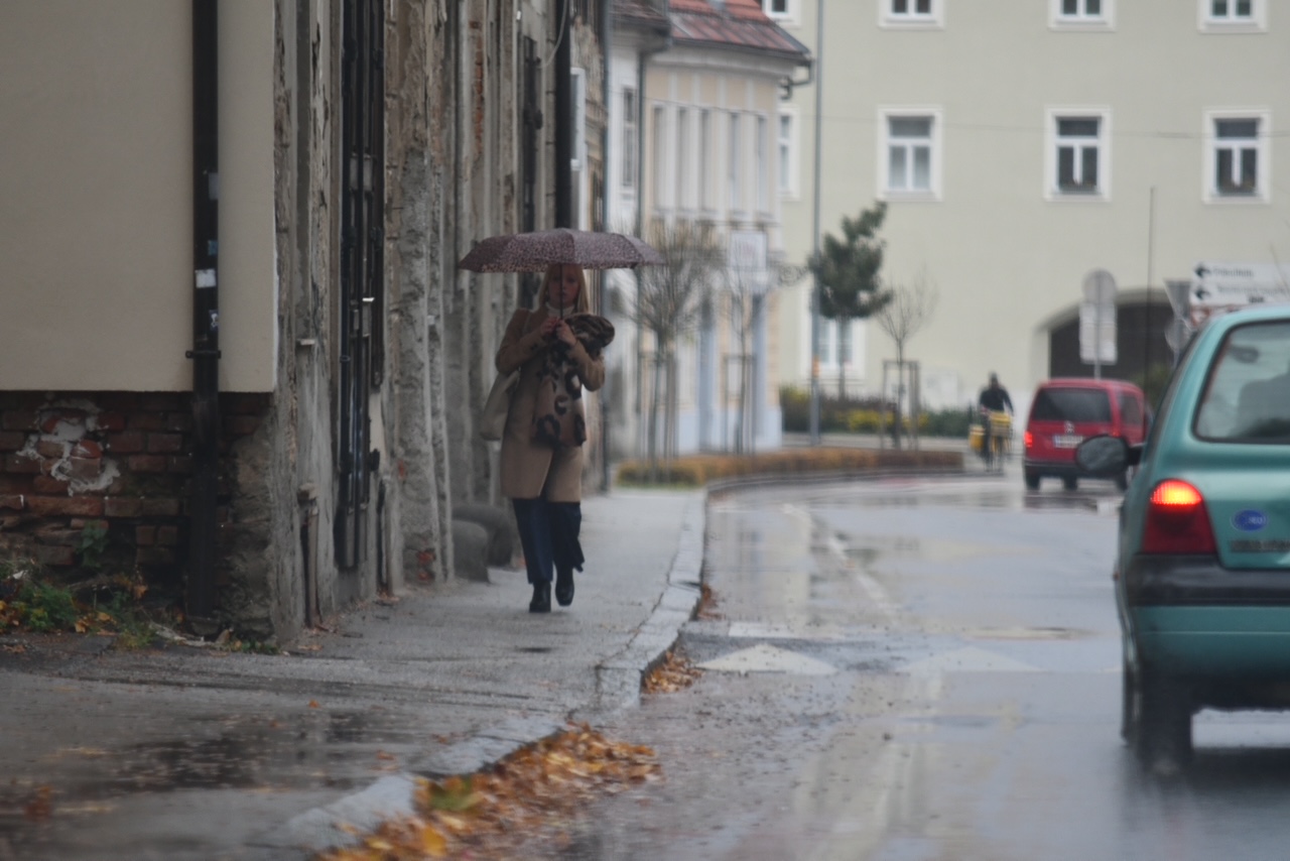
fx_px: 10752
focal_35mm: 300
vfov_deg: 4.6
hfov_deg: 6.9
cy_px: 430
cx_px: 645
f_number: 2.8
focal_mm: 200
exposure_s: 1/1000
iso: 400
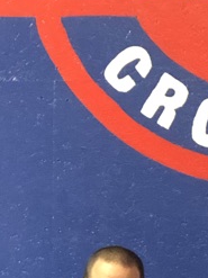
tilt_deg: +3.4
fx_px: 1892
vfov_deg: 8.4
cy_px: 222
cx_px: 315
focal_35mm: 236
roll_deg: -0.2
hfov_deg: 6.2
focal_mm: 6.6
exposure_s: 1/30
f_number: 2.8
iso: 500
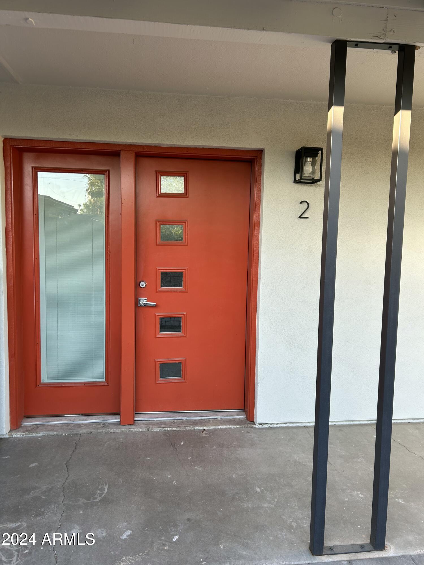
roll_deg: -1.2
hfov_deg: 53.1
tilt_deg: -4.8
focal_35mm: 26
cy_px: 282
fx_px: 425
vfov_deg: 67.3
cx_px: 212
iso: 32
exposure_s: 1/121
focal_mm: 5.7
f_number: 1.5
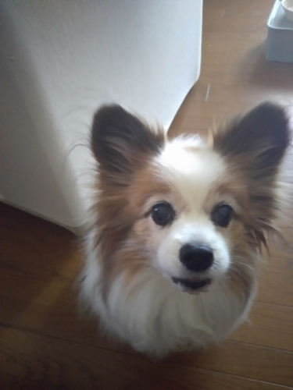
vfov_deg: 60.0
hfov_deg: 46.8
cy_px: 195
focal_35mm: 30
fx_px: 339
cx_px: 146
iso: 1600
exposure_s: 1/8
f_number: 2.2
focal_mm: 4
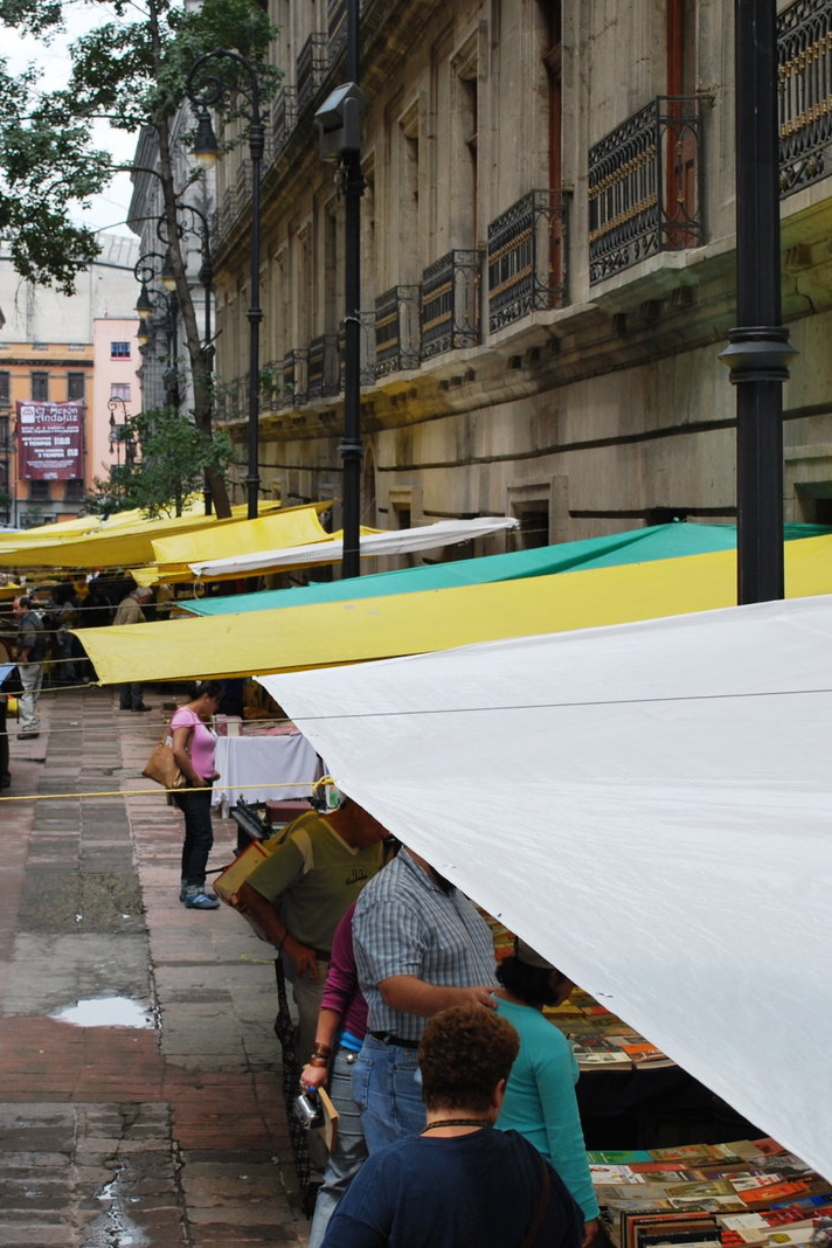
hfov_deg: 18.8
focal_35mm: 72
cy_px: 625
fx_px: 2496
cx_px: 210
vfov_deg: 28.1
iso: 100
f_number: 6.3
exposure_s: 1/160
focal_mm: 32
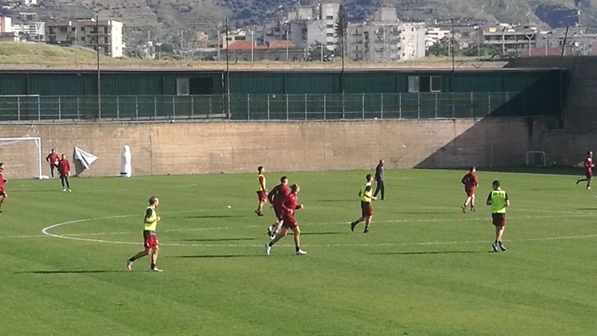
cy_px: 219
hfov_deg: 18.2
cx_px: 298
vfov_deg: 10.3
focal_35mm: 118
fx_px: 1868
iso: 50
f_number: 2.2
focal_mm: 4.5
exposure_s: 1/665
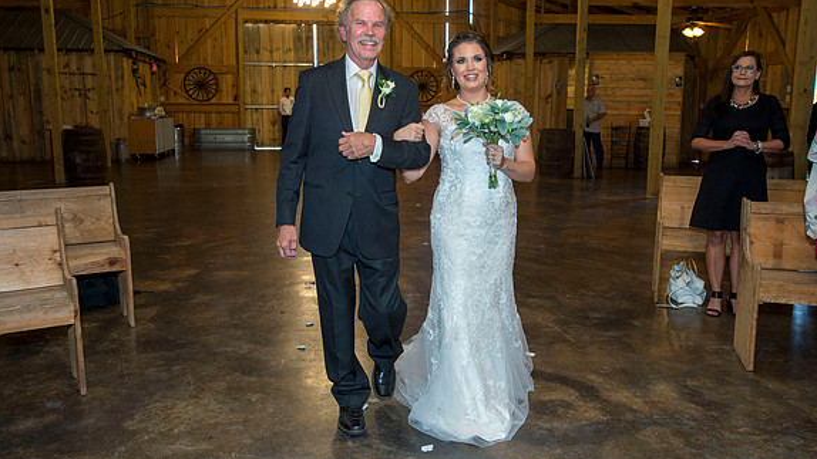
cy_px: 226
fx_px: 802
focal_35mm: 37
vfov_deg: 32.0
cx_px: 410
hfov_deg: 54.0
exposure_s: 1/125
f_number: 5
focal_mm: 35
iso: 1600
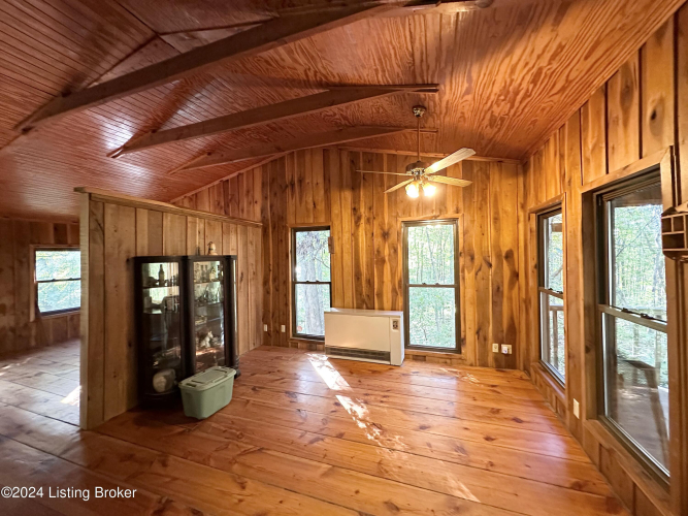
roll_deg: +0.7
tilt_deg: -0.9
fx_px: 278
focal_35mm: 14
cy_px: 258
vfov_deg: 85.7
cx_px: 344
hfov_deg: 102.1
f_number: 2.2
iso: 640
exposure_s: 1/60
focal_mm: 2.22
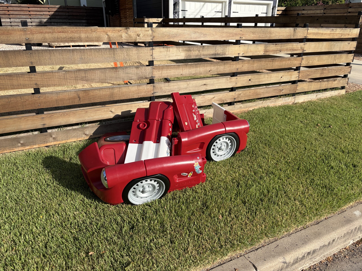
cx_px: 181
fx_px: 272
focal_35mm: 26
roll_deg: -1.0
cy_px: 136
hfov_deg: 67.3
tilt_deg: -21.2
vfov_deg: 53.1
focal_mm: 5.96
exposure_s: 1/2747
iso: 50
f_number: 1.6
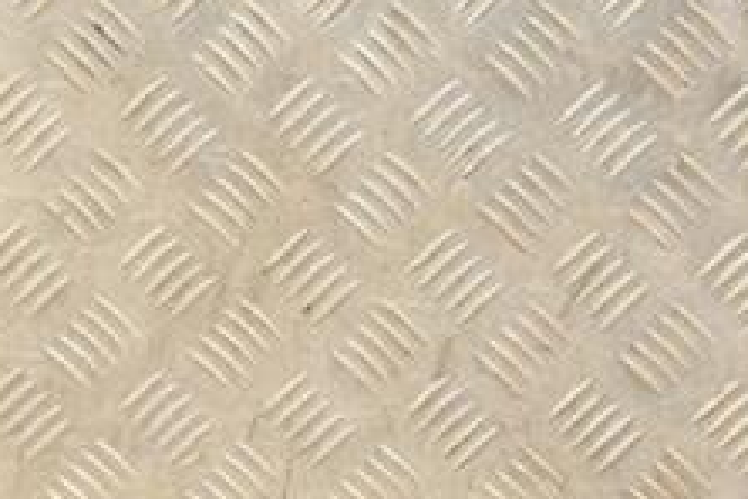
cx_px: 185
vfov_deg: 5.8
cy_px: 580
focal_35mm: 235
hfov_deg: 8.7
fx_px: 4882
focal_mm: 58
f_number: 5
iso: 800
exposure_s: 1/125
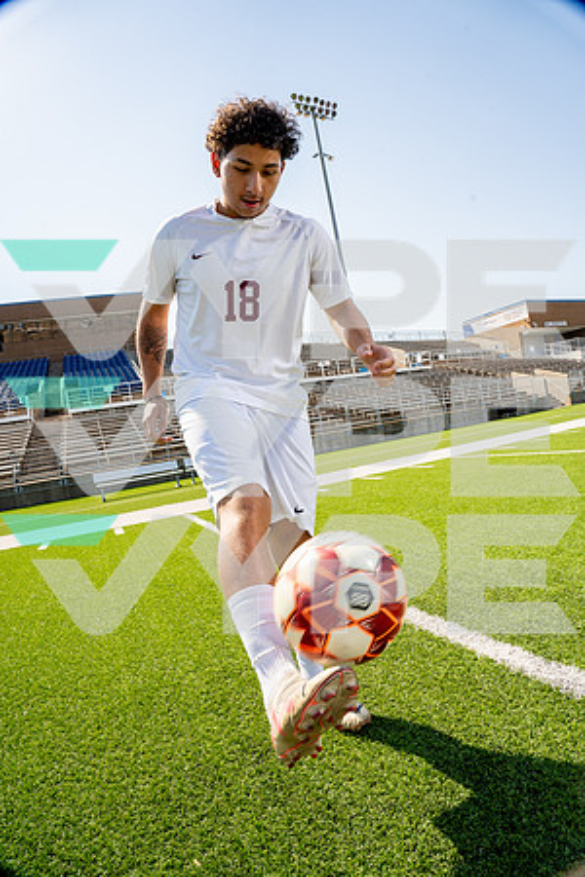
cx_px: 292
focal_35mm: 20
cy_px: 438
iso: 320
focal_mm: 20
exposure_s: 1/250
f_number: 11
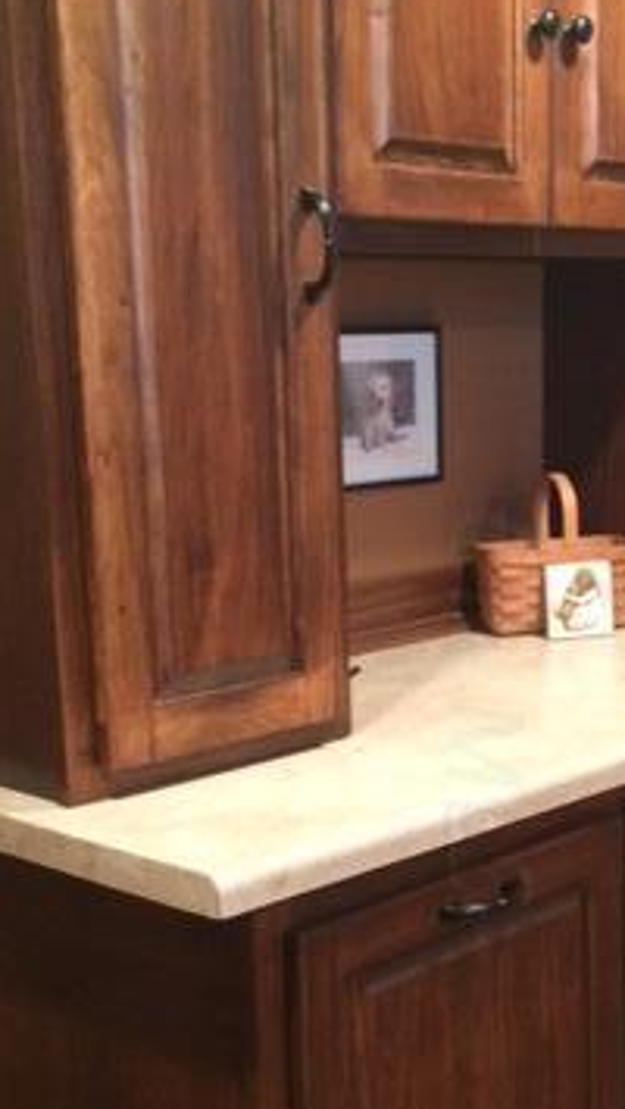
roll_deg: +2.6
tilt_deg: -13.2
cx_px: 491
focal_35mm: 57
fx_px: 1677
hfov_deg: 20.9
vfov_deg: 36.3
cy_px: 706
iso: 320
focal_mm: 4.15
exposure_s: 1/20
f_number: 2.2
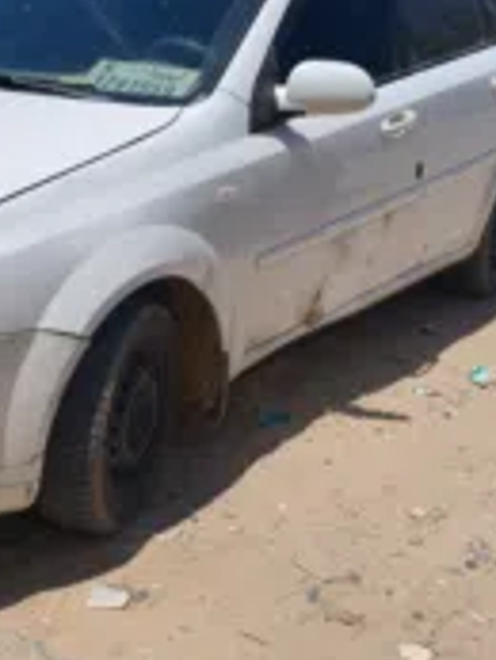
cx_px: 114
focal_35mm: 60
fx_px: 1145
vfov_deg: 32.2
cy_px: 336
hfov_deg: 24.1
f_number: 1.5
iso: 80
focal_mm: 4.94
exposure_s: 1/6467
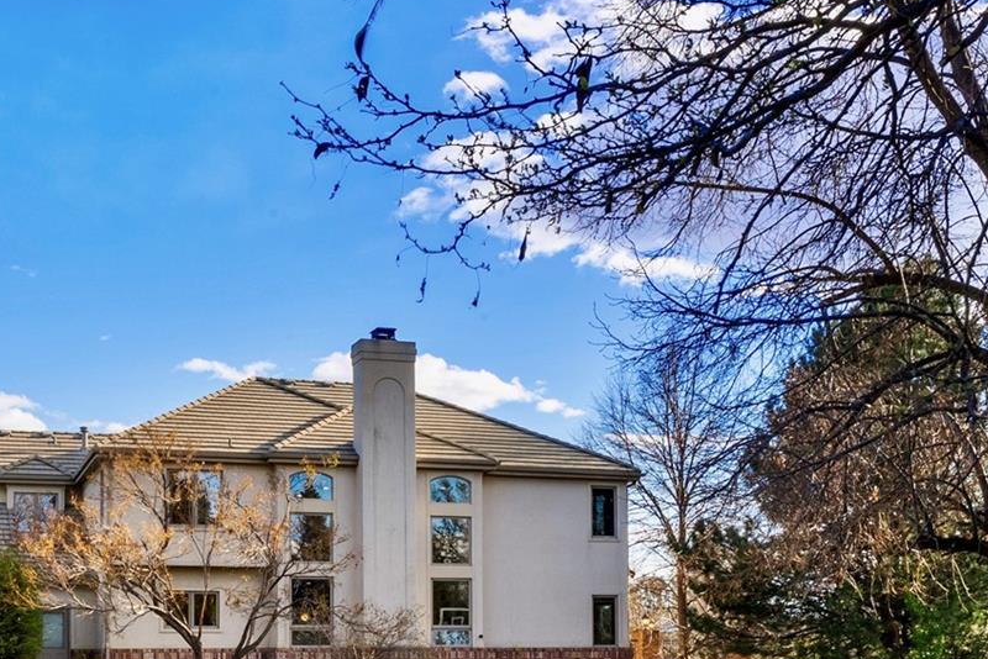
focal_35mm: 48
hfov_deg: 40.4
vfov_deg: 26.9
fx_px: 1318
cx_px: 306
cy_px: 621
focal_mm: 24
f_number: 22
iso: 250
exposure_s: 1/8
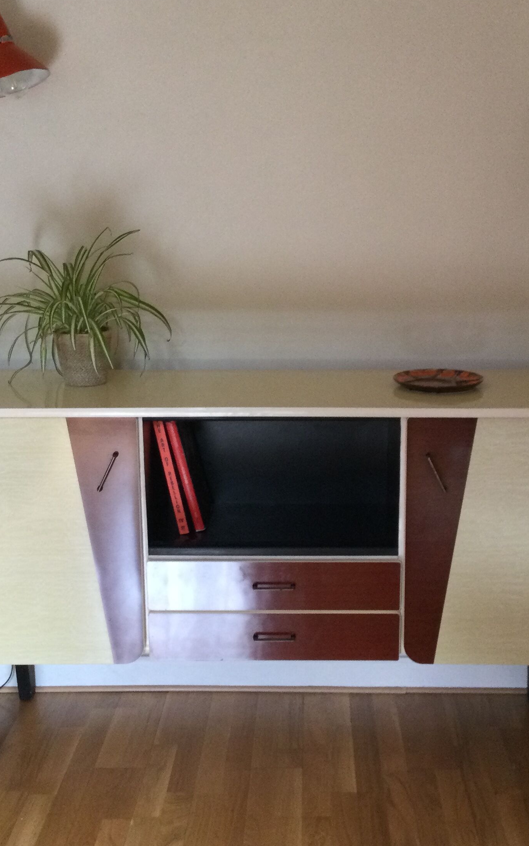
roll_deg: +1.4
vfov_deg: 41.0
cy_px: 458
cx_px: 292
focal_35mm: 49
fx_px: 1130
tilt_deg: -13.7
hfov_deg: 26.3
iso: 100
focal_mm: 3.3
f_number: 2.4
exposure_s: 1/33
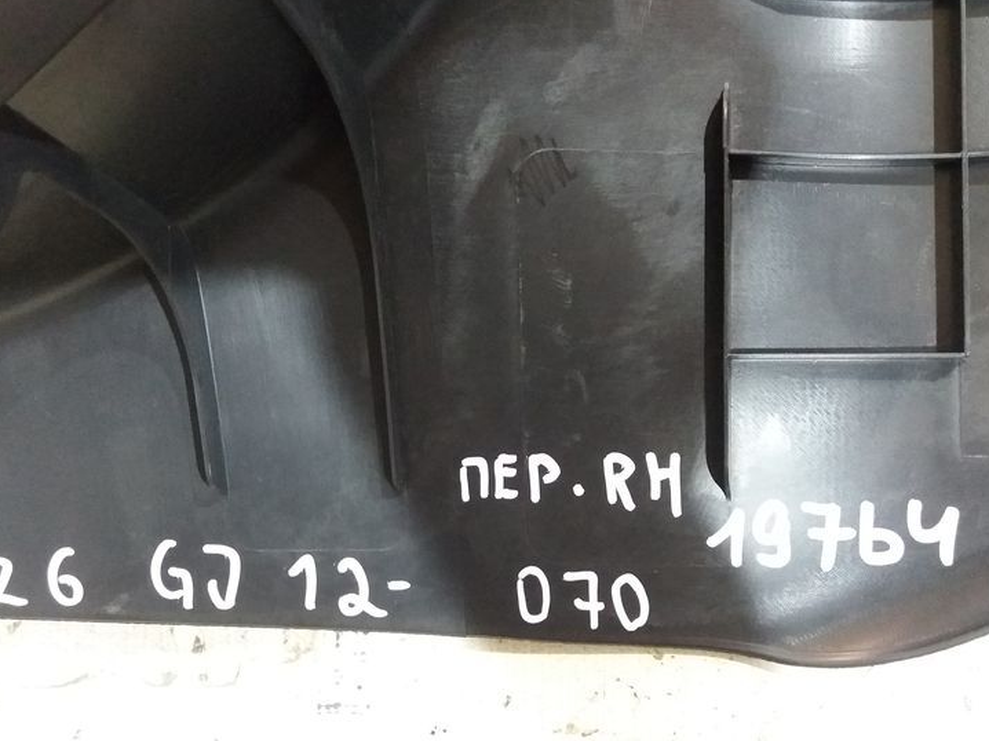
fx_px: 1114
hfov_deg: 47.8
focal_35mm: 39
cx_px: 459
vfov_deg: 36.7
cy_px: 434
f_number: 1.9
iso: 500
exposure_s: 1/17
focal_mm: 3.7
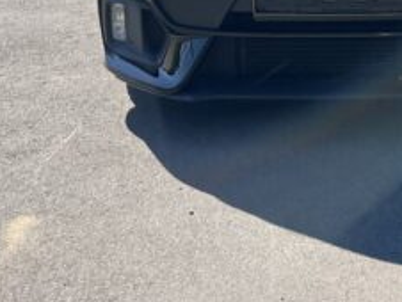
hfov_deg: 26.8
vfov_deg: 20.5
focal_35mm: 69
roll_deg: +1.0
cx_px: 386
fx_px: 802
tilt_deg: -8.5
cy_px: -18
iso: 50
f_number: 1.6
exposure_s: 1/1695
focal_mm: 5.1
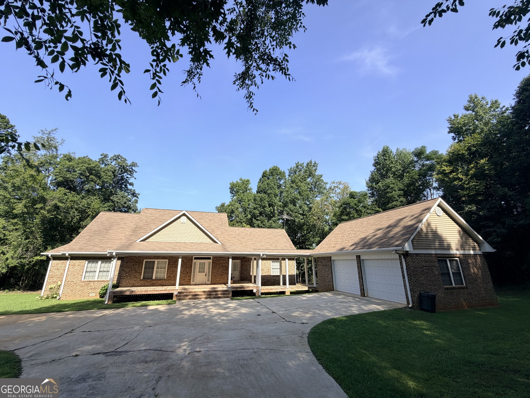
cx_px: 265
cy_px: 199
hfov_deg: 102.1
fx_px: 214
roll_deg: -1.9
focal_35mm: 14
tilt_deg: +16.0
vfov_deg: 85.7
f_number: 2.2
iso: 32
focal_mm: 2.22
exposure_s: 1/770
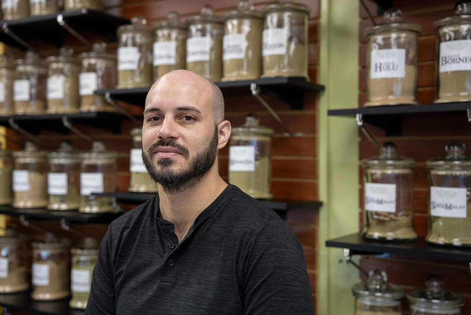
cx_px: 236
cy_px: 158
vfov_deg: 28.7
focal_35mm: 47
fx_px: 615
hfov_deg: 41.9
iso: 800
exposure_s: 1/250
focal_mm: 47
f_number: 2.8
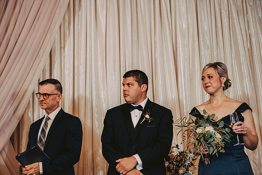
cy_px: 88
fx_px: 480
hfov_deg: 30.5
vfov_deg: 20.6
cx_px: 131
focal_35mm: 66
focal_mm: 66
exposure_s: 1/250
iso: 2000
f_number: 3.2
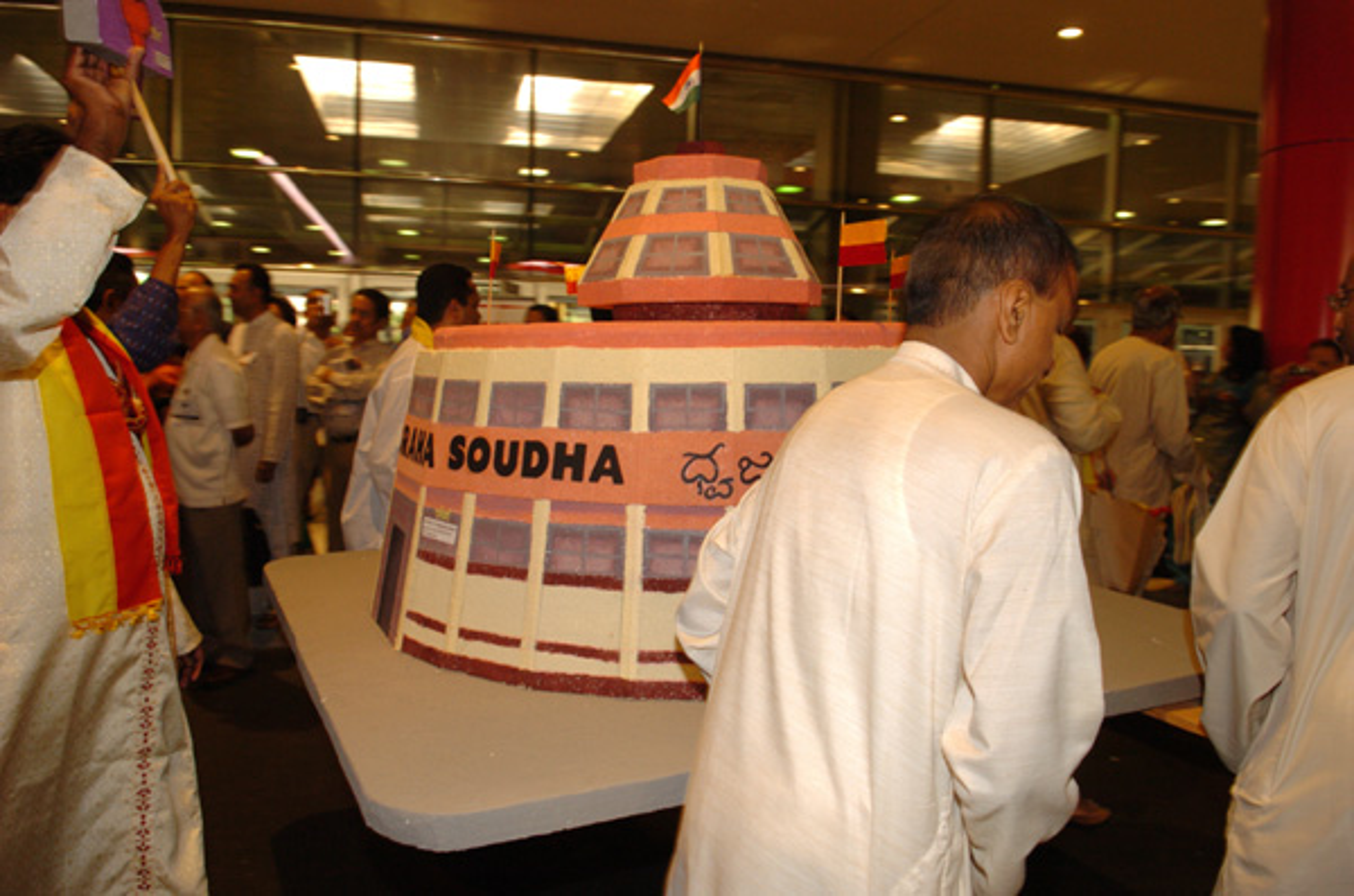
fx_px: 957
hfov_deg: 70.6
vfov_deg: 50.2
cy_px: 448
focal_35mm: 26
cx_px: 677
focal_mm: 17
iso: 400
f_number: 4
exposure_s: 1/30
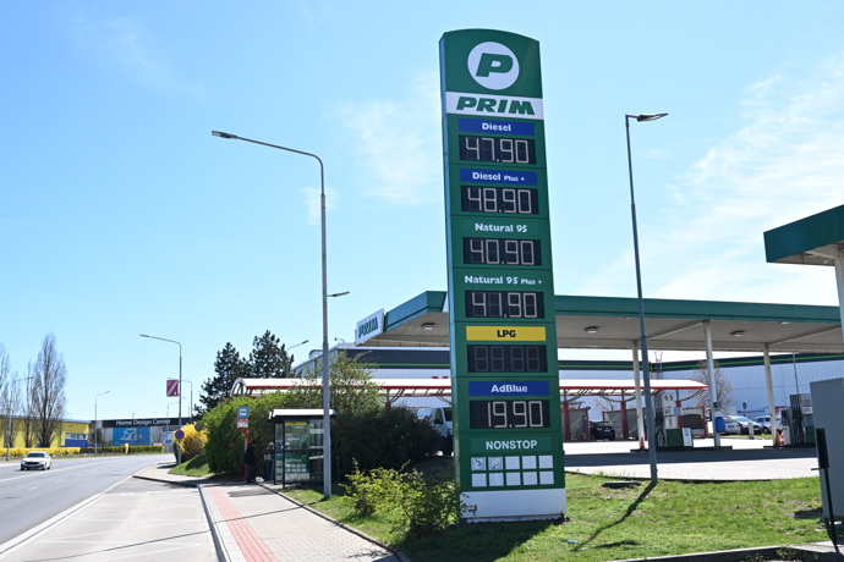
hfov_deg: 53.1
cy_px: 281
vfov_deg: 36.9
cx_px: 422
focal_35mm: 36
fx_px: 844
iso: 200
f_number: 6.3
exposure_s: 1/500
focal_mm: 24
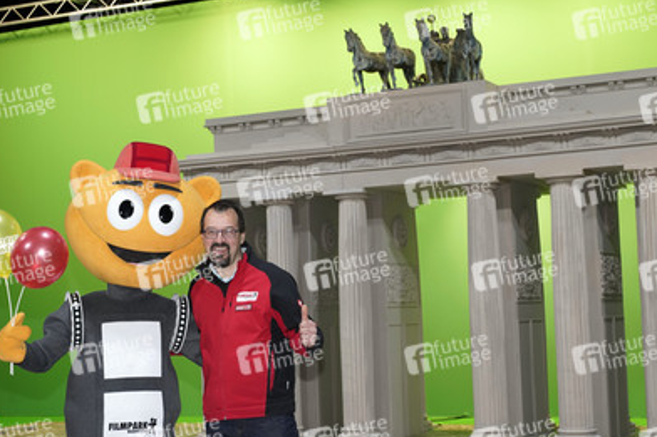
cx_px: 303
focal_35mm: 69
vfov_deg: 19.7
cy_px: 229
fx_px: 1259
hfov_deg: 29.2
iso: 1600
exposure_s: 1/60
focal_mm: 60
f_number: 8
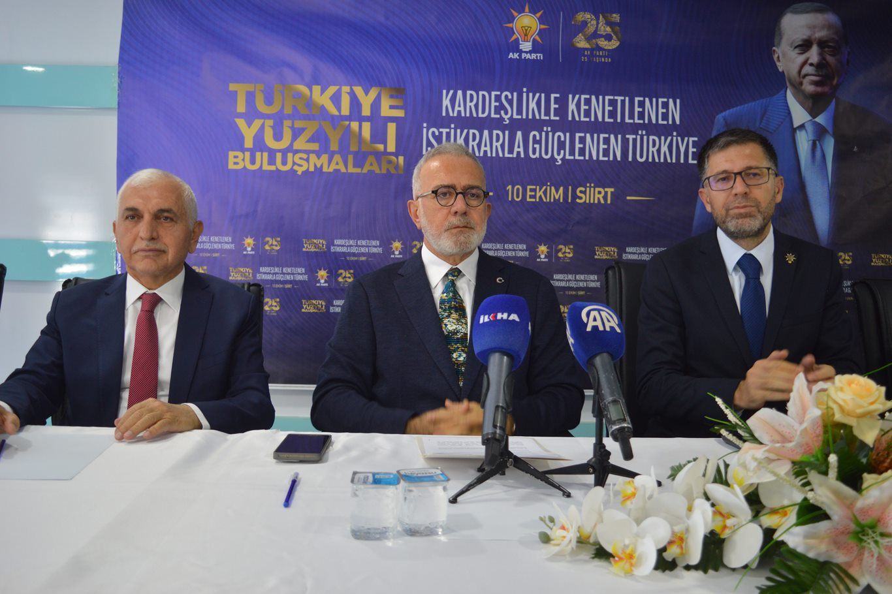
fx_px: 817
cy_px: 297
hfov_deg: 57.2
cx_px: 446
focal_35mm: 33
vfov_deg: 40.0
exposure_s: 1/40
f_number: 3.8
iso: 400
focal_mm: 22
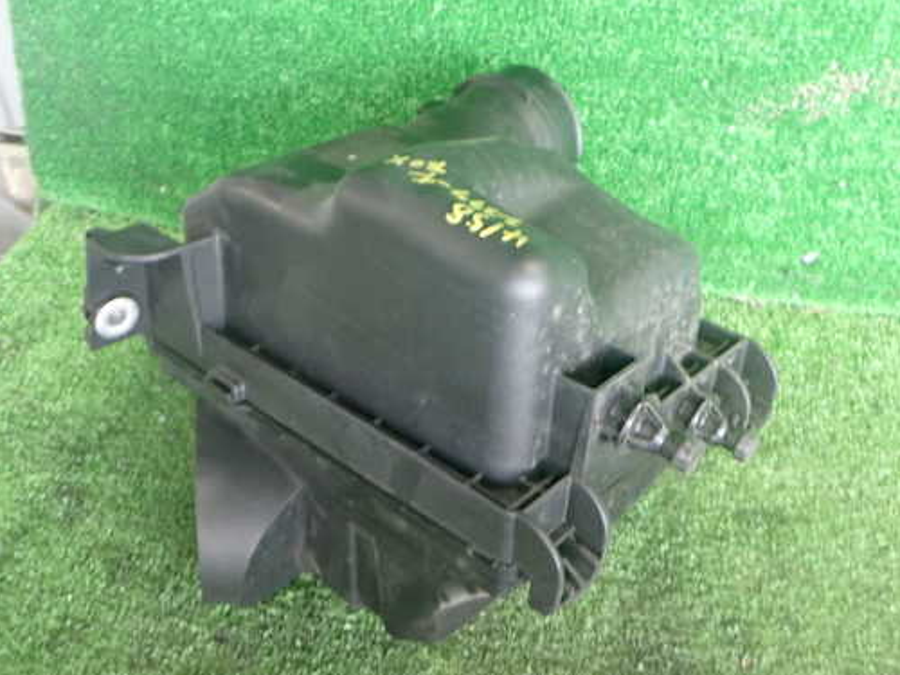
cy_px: 344
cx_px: 468
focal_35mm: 36
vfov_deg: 39.7
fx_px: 936
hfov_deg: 51.3
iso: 400
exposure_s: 1/30
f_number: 2.3
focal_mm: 5.4
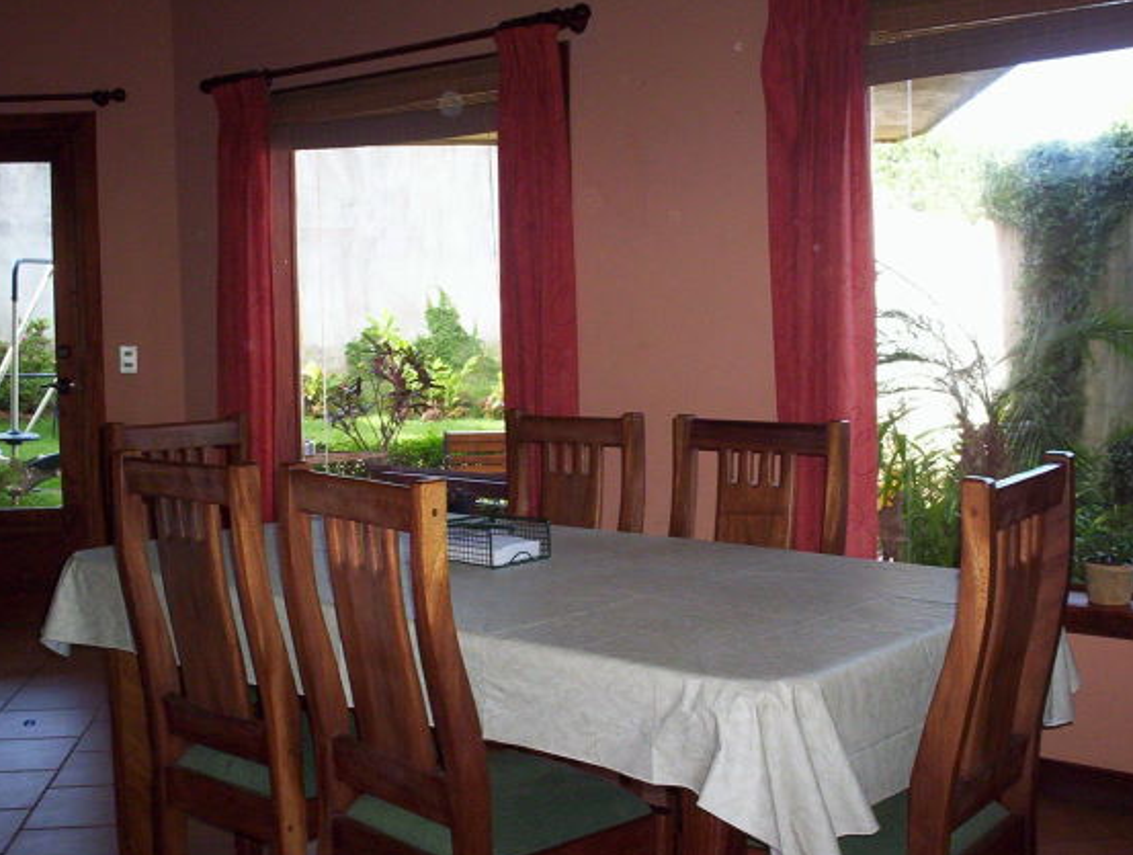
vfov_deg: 33.0
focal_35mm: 44
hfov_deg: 42.9
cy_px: 458
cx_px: 551
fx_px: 1443
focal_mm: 4.99
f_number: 4.5
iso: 140
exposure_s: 1/60
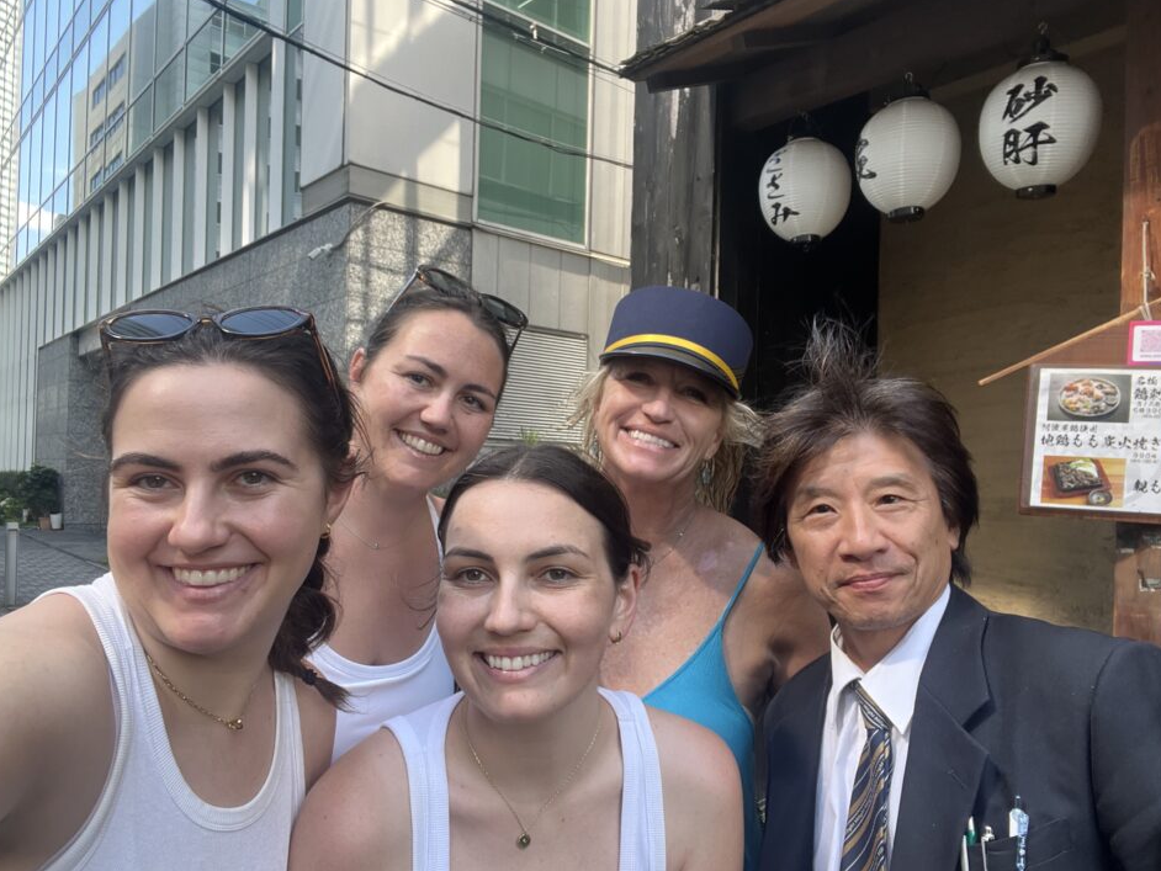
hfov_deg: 69.4
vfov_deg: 54.9
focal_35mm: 25
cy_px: 458
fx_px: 839
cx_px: 577
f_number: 2.2
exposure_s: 1/121
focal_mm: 2.71
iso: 32
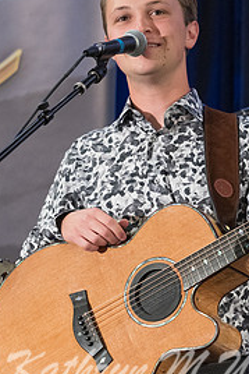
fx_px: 2777
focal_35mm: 268
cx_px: 161
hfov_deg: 5.1
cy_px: 182
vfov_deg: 7.7
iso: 5000
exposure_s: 1/160
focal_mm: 124
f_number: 6.3
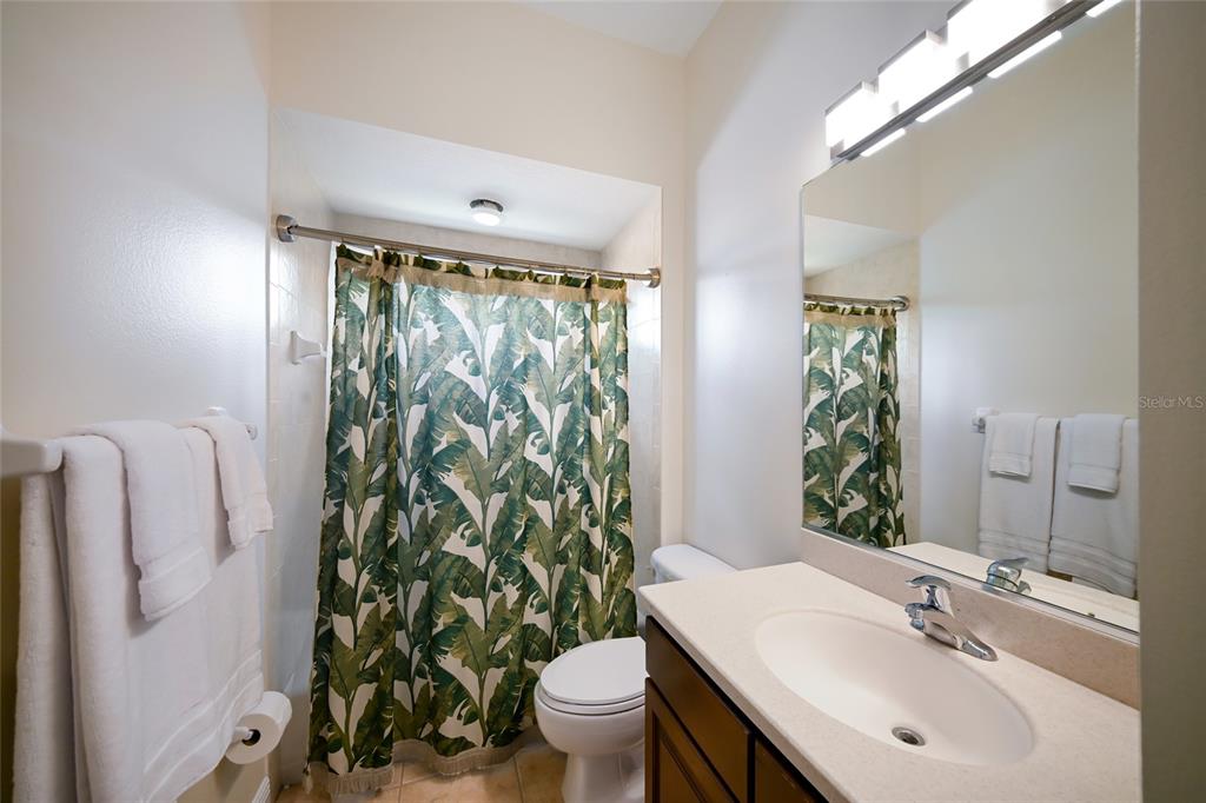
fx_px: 402
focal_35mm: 12
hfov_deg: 112.6
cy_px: 402
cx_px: 603
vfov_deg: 90.0
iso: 800
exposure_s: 1/13
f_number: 8
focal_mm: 12
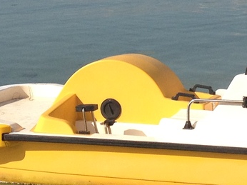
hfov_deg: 12.2
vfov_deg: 9.0
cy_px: -41
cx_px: 200
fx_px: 1155
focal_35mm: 162
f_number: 2.4
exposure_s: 1/2304
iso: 64
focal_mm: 4.28
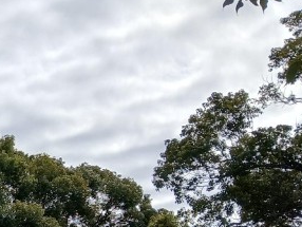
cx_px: -208
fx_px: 812
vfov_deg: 15.1
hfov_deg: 17.8
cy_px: 307
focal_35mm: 93
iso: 20
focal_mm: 3.98
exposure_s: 1/1127
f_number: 1.8
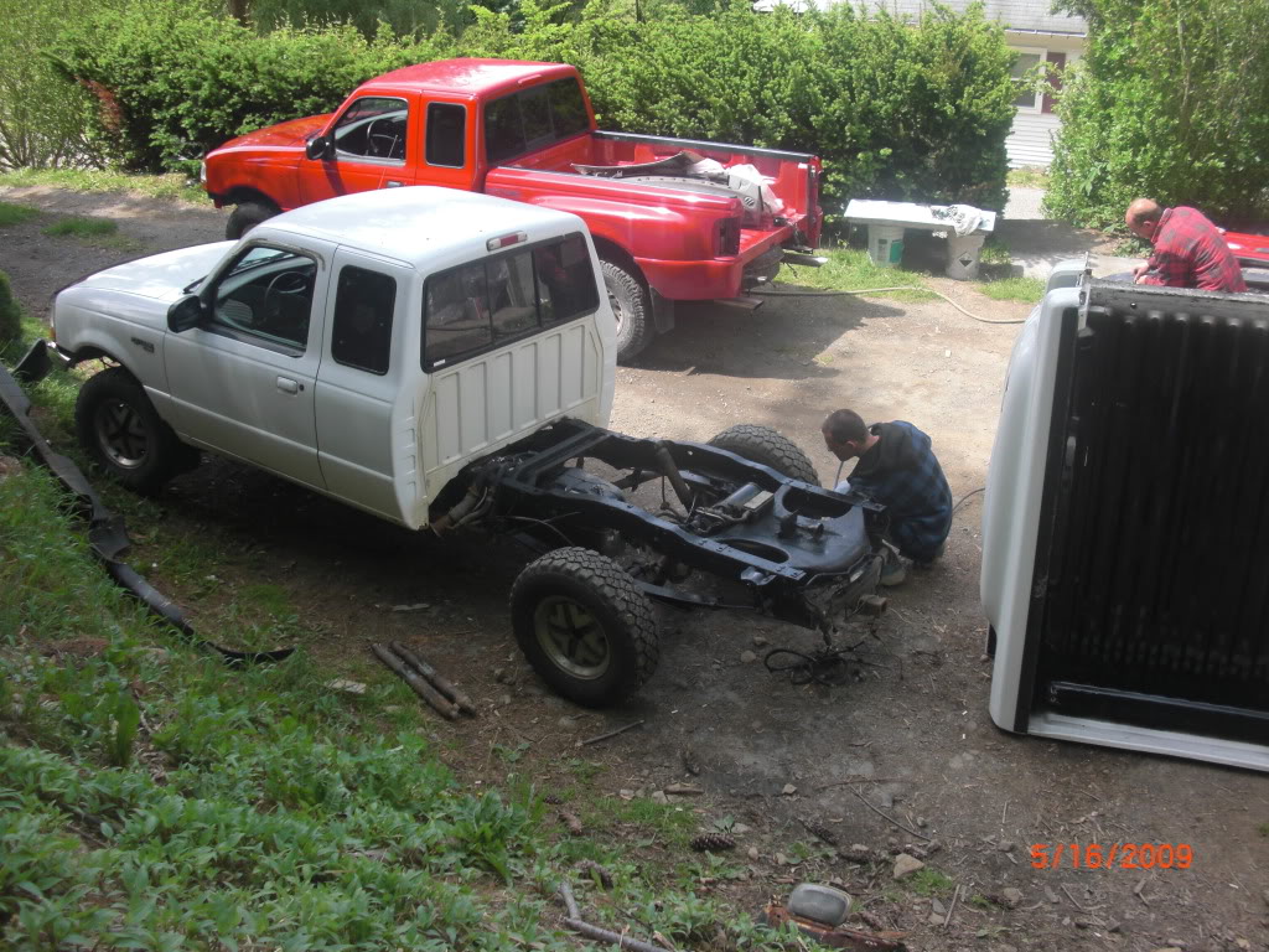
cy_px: 476
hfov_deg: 51.4
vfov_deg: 39.7
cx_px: 634
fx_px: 1320
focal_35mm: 36
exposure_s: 1/250
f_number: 2.8
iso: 50
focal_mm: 6.3
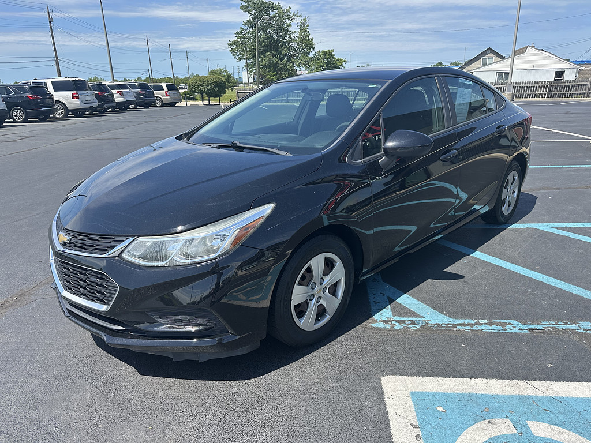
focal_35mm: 24
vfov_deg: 56.8
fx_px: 410
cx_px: 296
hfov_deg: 71.6
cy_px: 222
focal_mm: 6.86
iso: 80
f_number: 1.78
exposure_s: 1/2070
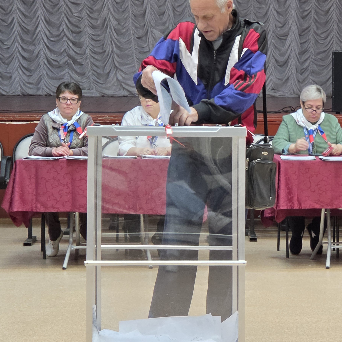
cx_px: 295
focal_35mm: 135
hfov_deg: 12.8
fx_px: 1509
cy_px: 154
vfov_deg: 12.9
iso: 320
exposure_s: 1/50
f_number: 2.4
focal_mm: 7
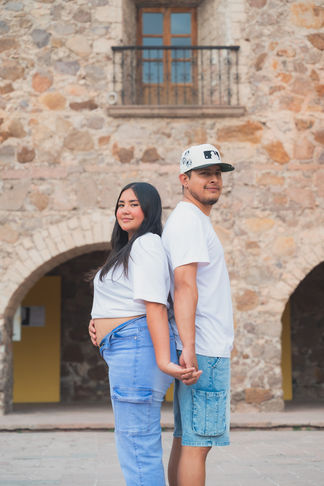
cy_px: 243
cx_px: 160
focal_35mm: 67
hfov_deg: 20.3
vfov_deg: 30.1
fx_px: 904
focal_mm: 66
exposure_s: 1/100
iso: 200
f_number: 3.5
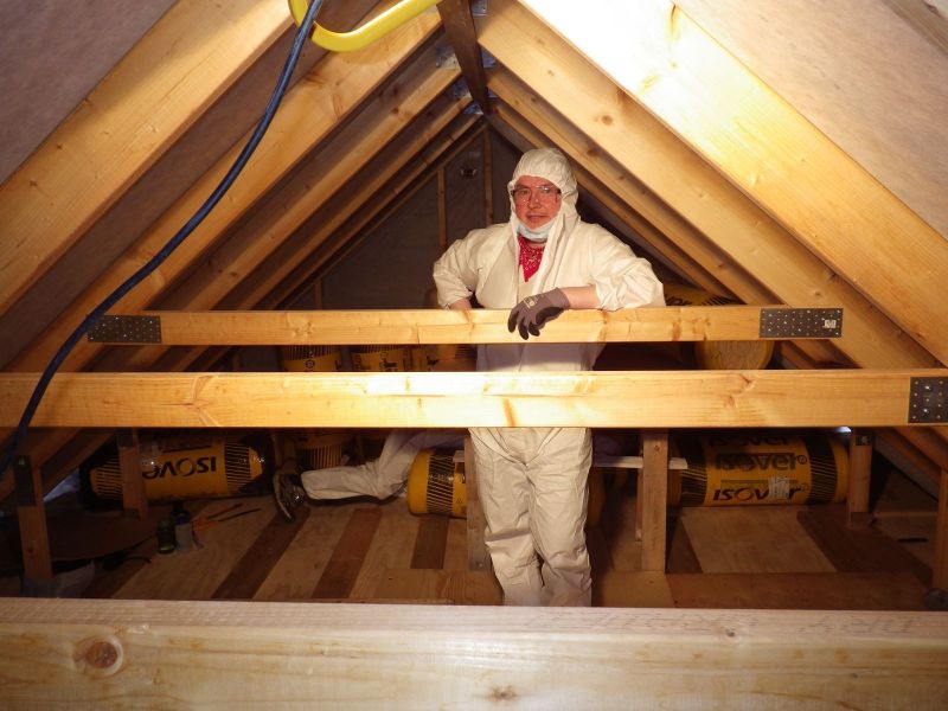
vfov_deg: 49.7
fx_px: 767
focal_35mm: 28
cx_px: 474
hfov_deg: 63.4
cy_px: 356
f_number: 3.5
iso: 125
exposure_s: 1/50
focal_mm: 5
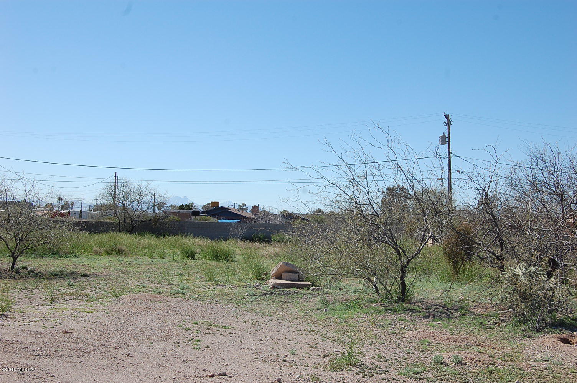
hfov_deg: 43.6
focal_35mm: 45
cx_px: 288
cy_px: 192
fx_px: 721
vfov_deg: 29.8
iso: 200
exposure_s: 1/400
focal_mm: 30
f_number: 10
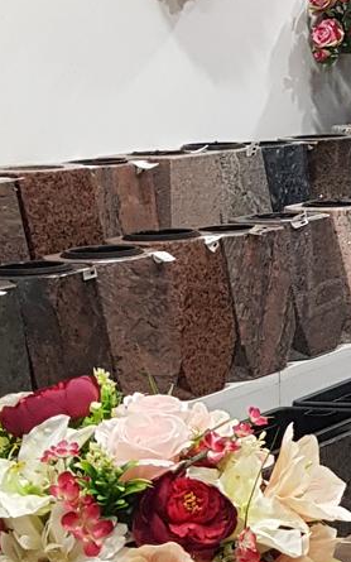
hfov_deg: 9.8
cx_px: 826
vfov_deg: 17.4
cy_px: 114
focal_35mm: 119
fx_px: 1822
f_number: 1.7
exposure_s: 1/50
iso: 125
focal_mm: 4.2
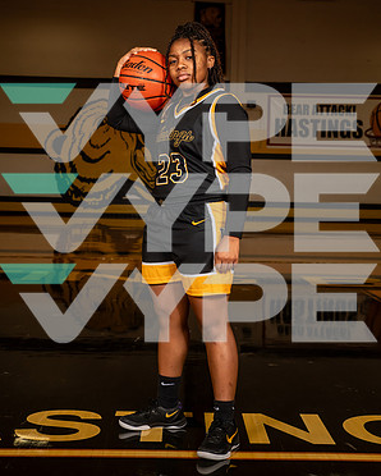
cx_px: 190
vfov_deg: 31.9
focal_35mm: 59
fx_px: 831
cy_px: 214
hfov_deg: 25.8
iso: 640
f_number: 7.1
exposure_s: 1/400
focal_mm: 52
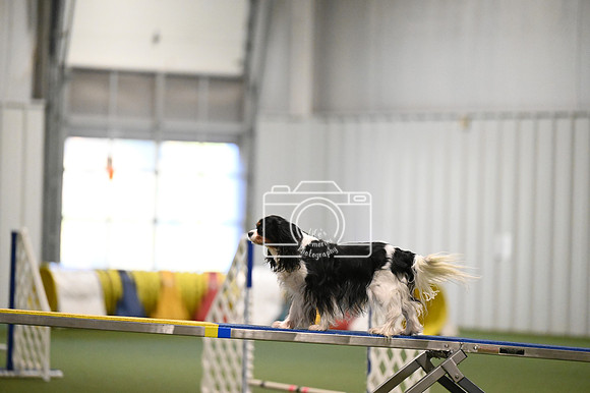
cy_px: 196
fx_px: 3276
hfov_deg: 10.3
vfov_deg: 6.9
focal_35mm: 200
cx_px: 295
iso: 12800
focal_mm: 200
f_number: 3.2
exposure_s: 1/800
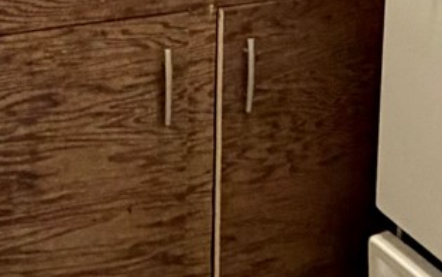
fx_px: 1169
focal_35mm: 97
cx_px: 191
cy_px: -13
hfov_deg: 21.4
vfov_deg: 13.3
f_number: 2.2
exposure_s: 1/60
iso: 400
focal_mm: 2.22
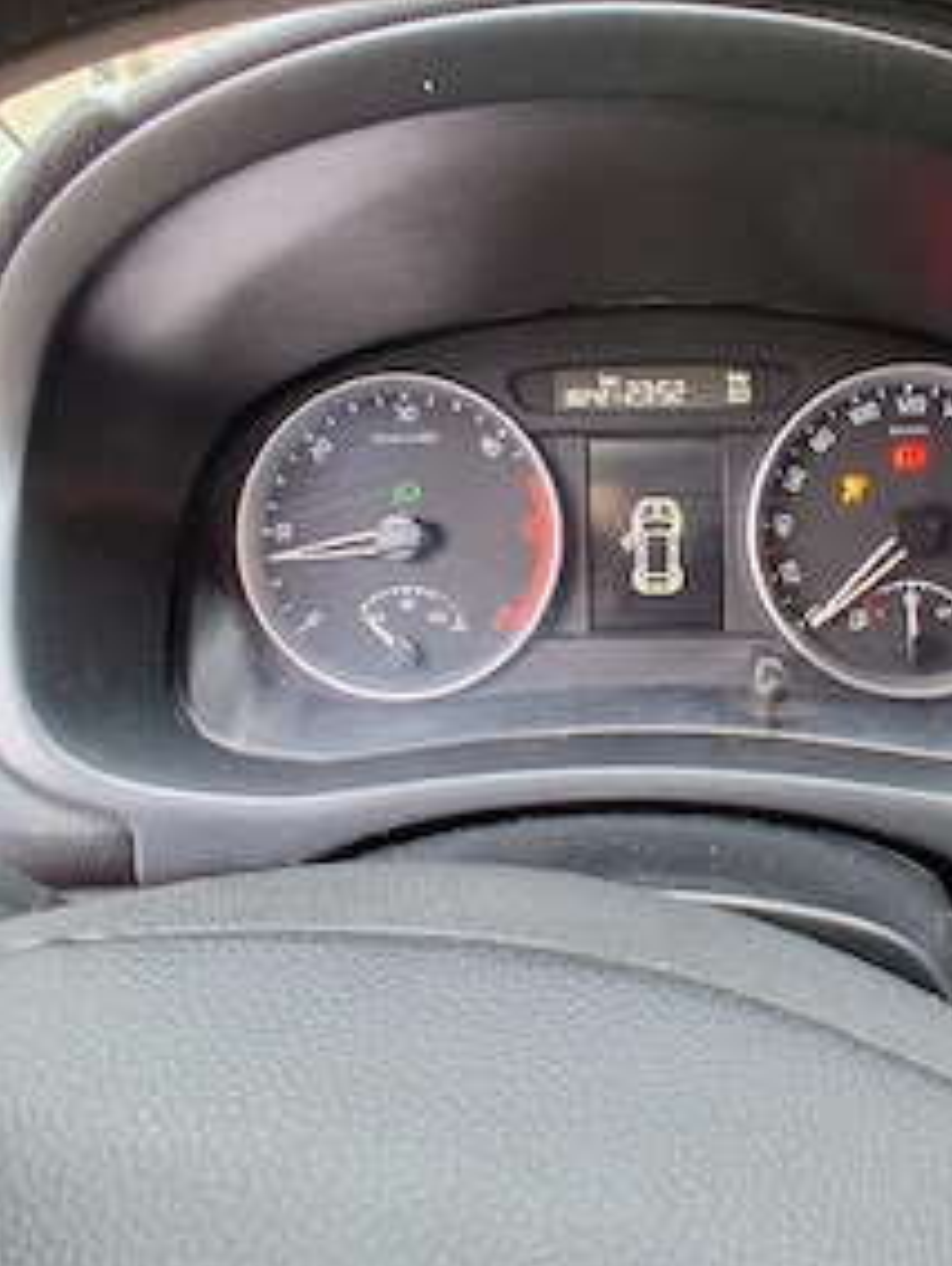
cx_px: 666
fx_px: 878
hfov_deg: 55.2
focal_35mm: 24
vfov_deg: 71.0
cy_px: 523
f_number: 2.2
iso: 250
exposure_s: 1/50
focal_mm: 1.4
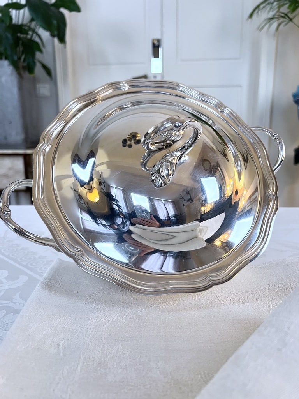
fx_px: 299
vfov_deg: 67.3
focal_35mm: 26
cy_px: 200
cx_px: 150
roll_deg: +1.1
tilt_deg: -12.7
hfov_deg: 53.1
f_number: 1.5
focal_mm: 5.7
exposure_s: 1/50
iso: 200
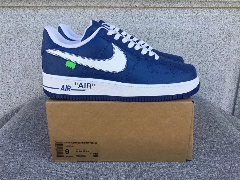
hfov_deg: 58.4
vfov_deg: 45.4
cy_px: 90
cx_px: 120
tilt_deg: -18.5
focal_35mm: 31
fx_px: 215
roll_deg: +0.6
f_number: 2.4
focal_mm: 3.3
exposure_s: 1/164
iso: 25
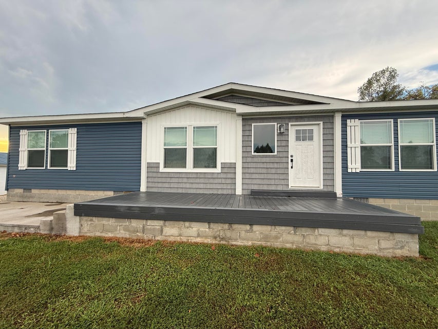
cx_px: 219
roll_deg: -0.8
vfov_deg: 85.7
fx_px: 177
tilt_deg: +1.9
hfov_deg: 102.1
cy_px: 164
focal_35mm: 14
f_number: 2.2
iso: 50
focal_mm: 2.22
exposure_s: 1/212
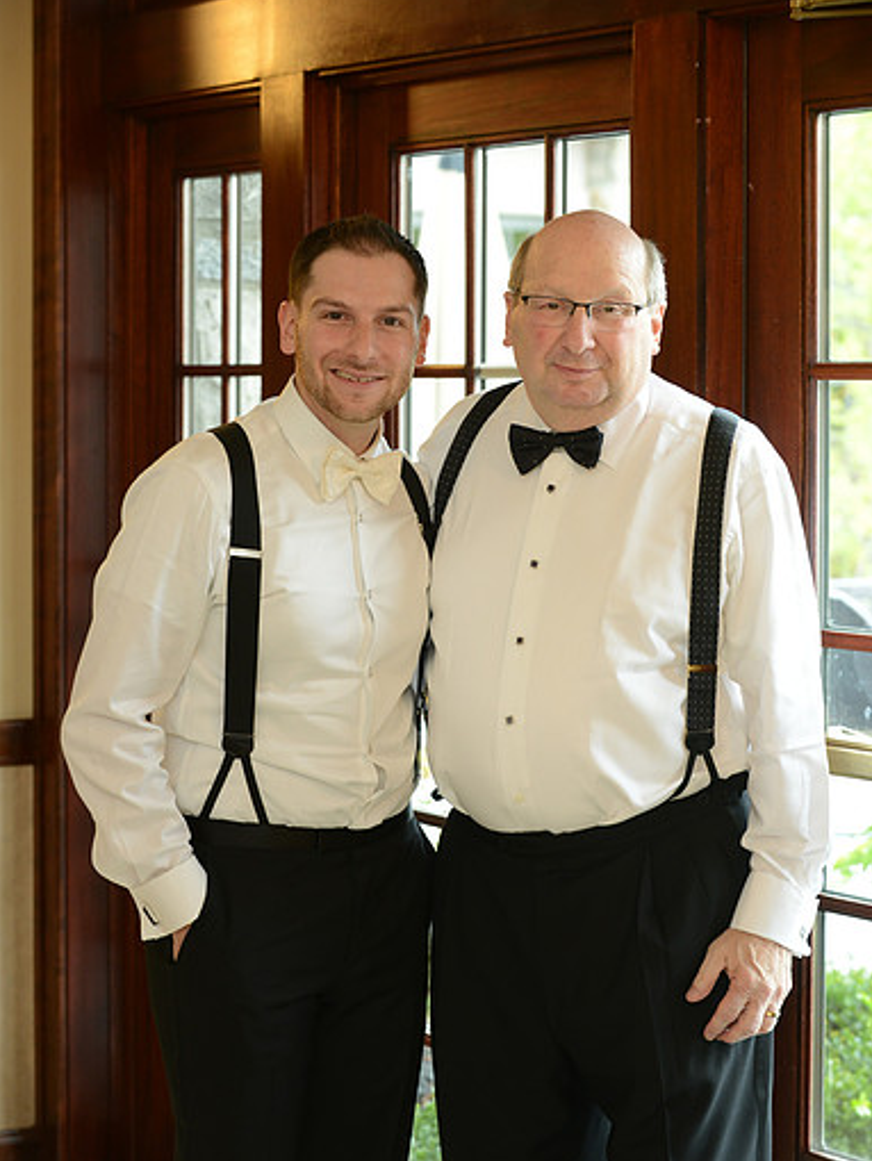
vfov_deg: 20.8
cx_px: 438
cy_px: 647
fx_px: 3155
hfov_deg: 15.7
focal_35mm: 94
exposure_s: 1/60
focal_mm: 86
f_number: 5.6
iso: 800
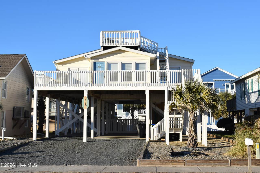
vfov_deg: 26.5
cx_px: 130
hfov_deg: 38.9
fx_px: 368
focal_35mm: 51
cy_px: 86
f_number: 10
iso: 200
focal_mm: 34
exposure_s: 1/400
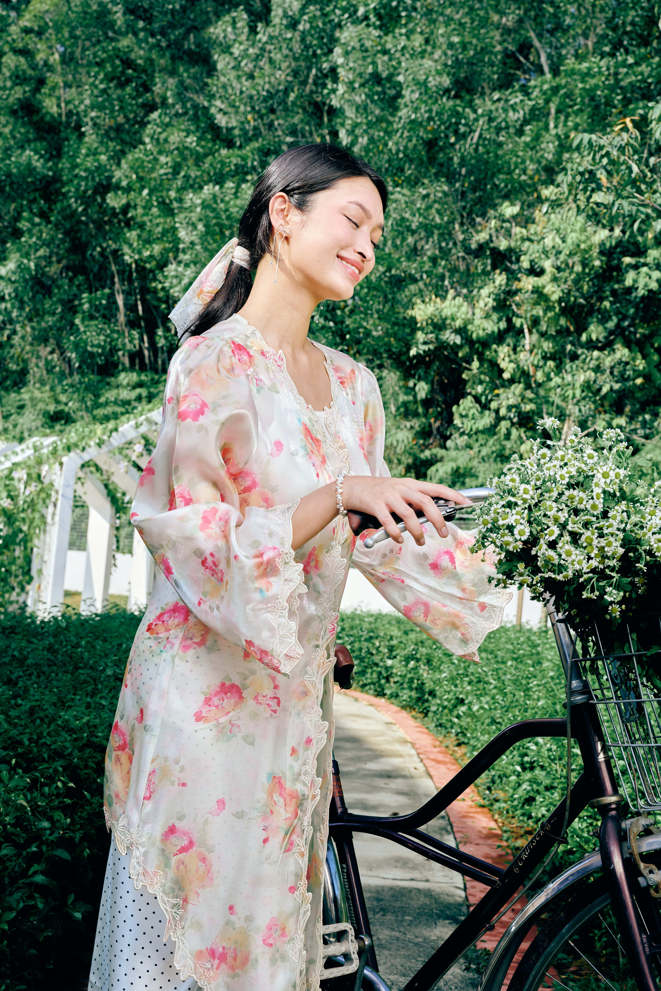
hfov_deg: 30.5
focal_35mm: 44
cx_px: 330
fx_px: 1212
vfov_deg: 44.5
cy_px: 496
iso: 125
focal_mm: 44
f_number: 8
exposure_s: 1/125
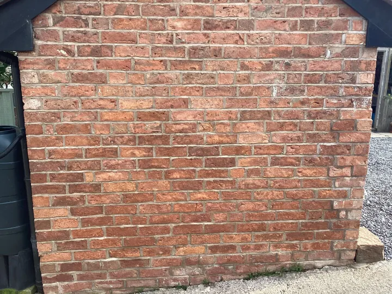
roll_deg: -1.6
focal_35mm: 31
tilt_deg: -13.9
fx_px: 351
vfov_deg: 45.4
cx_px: 196
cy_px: 147
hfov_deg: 58.4
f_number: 2.4
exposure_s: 1/226
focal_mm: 3.3
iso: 25
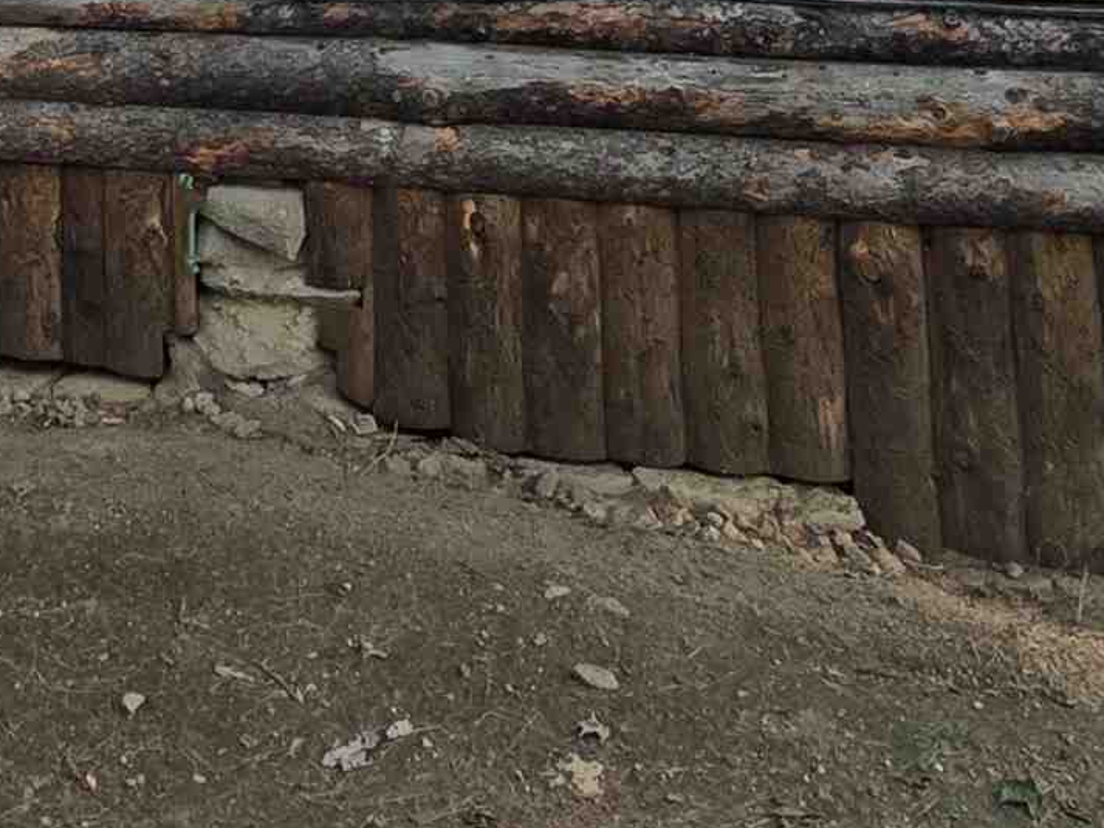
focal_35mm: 56
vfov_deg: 18.8
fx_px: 1786
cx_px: 225
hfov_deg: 33.4
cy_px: -740
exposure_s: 1/120
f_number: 1.9
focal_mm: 2.2
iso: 200
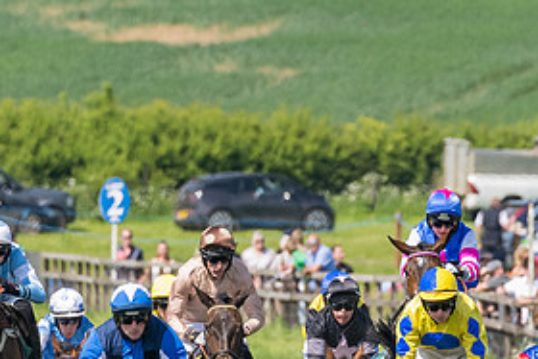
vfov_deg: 1.2
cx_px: 304
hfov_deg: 1.8
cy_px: 294
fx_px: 17045
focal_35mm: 1140
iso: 400
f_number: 4
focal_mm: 200
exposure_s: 1/3200
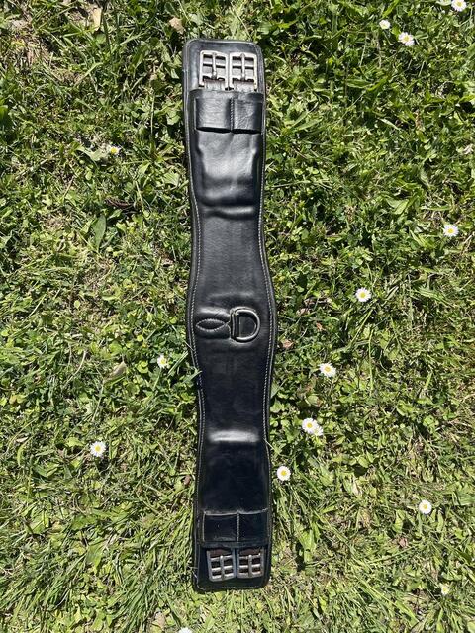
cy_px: 316
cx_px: 238
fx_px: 476
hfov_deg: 53.1
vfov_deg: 67.3
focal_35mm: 26
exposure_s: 1/1949
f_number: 1.6
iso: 32
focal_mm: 4.2
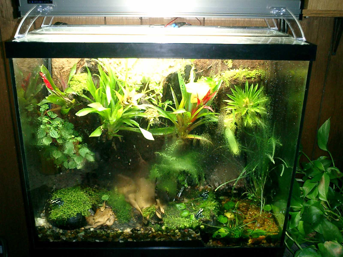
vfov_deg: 39.7
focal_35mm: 36
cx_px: 172
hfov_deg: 51.4
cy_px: 128
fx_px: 357
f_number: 3.2
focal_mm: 7.5
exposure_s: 1/30
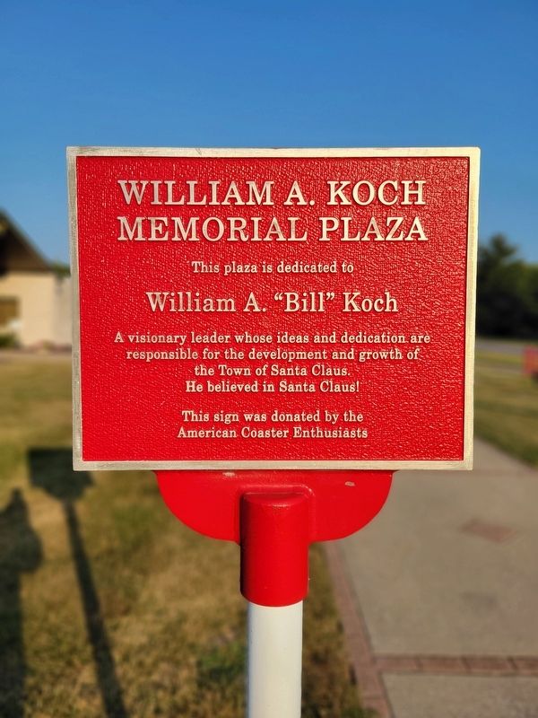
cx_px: 269
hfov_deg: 53.1
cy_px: 359
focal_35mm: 26
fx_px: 539
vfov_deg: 67.3
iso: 40
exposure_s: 1/2259
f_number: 1.8
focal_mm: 5.4
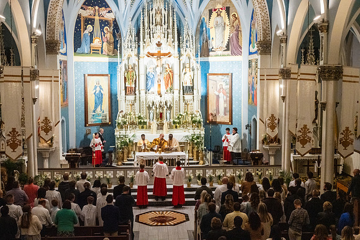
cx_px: 180
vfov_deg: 28.7
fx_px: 470
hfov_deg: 41.9
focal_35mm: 47
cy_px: 120
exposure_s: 1/60
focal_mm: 47
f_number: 14
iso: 5000
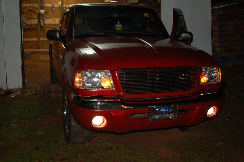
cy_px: 81
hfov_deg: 46.5
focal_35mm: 42
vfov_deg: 31.8
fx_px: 284
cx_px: 122
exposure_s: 1/60
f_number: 3.5
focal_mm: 28
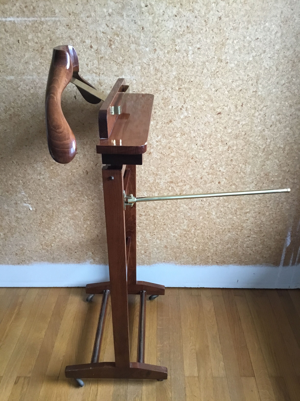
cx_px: 150
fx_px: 358
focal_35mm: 31
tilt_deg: -28.6
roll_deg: +0.2
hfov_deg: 45.4
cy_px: 200
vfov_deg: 58.4
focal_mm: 3.3
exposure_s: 1/30
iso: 125
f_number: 2.4
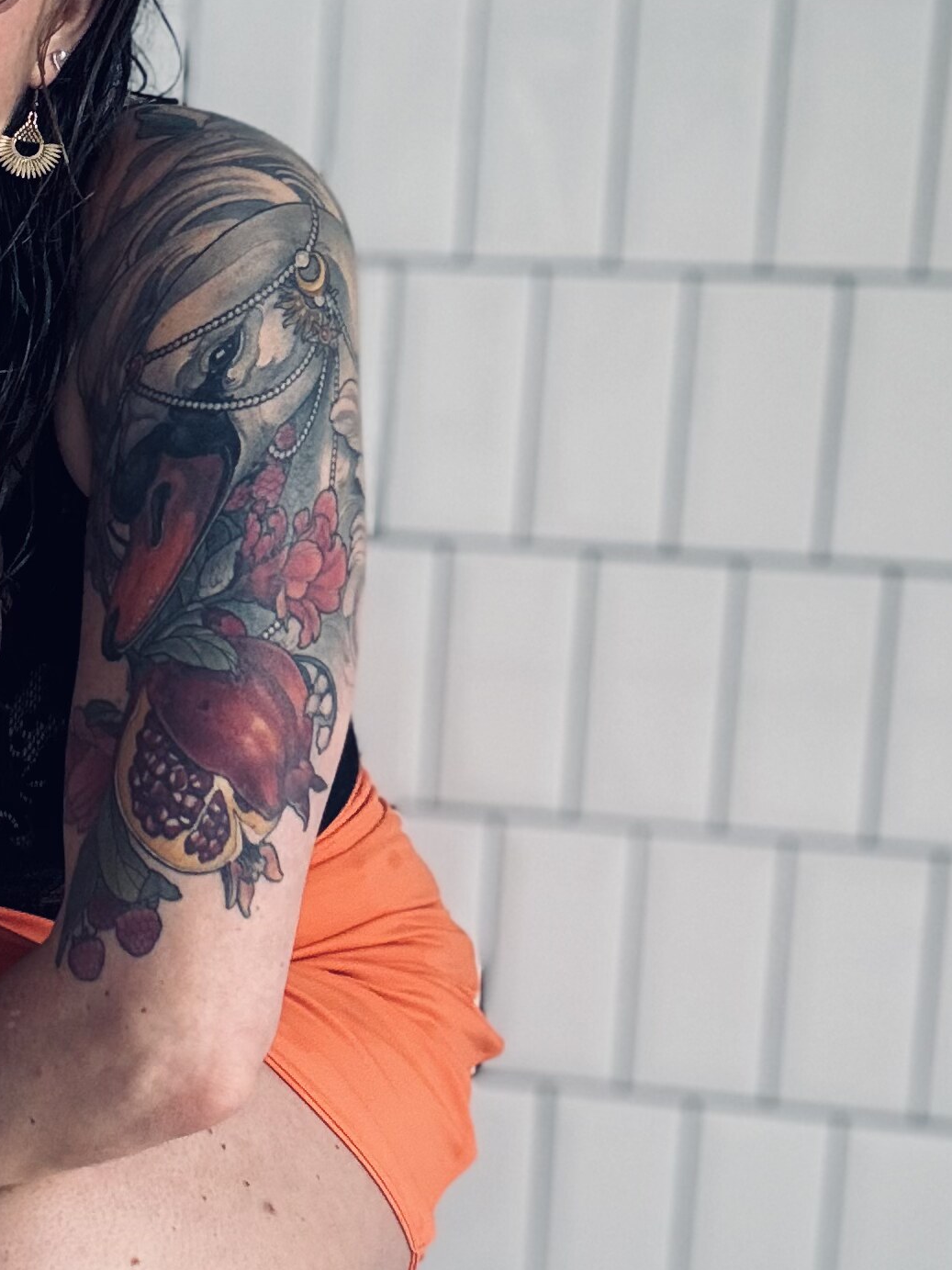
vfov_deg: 29.0
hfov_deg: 21.1
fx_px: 2457
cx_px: -18
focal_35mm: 67
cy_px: 603
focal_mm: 2.69
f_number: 1.9
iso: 125
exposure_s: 1/60
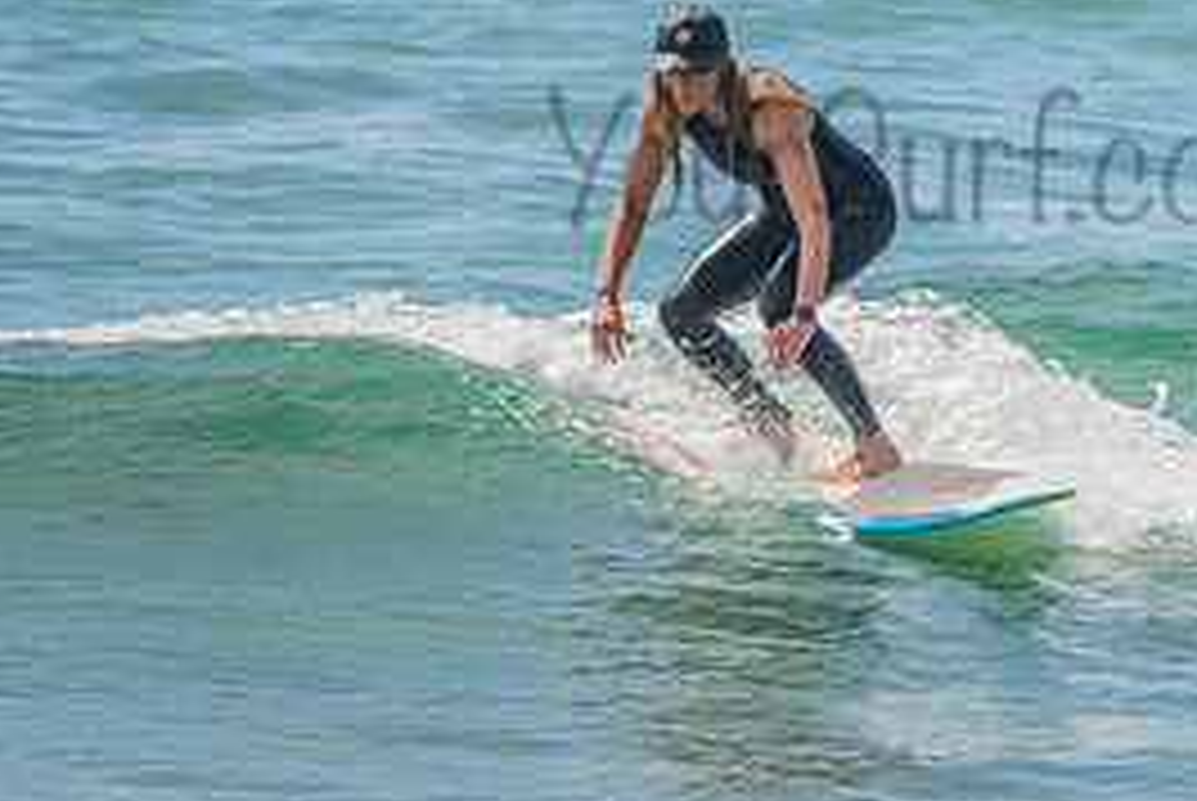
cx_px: 717
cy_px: 206
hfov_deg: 1.5
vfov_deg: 1.0
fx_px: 44470
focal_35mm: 1336
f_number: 5.6
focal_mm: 500
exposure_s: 1/125
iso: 450
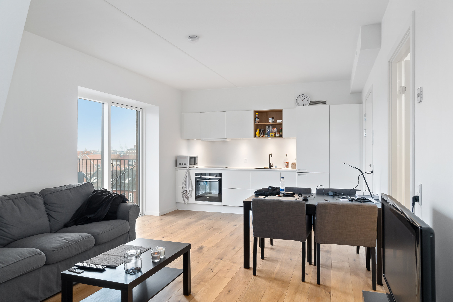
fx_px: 302
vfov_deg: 53.1
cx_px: 226
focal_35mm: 24
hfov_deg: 73.7
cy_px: 151
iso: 200
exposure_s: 1/2
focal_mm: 16
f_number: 8
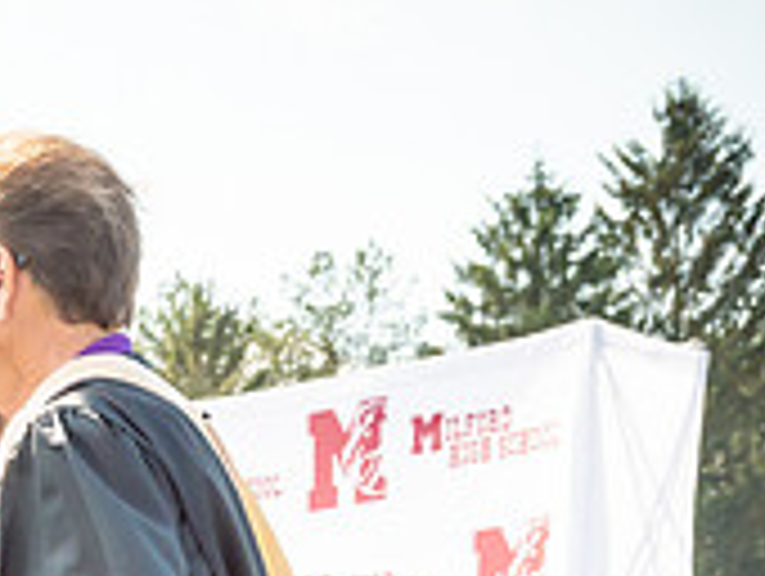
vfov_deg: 7.1
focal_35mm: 206
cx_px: -236
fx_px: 4559
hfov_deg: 9.4
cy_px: 936
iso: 200
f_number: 7.1
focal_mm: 36
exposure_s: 1/500
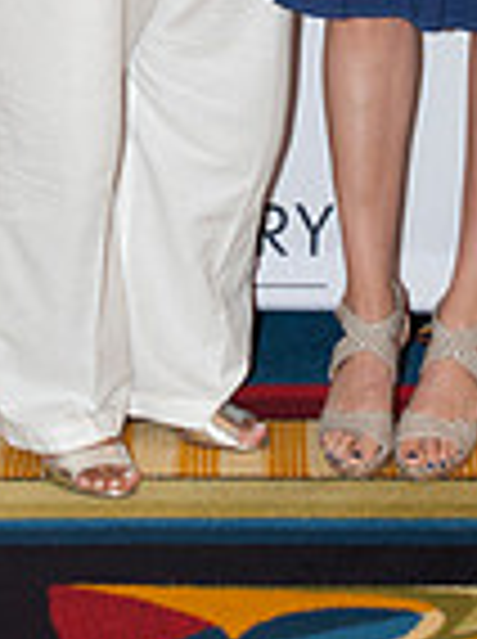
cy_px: -364
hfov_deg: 8.1
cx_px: 299
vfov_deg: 10.4
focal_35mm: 183
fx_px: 3372
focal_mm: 40
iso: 400
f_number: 5.6
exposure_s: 1/60
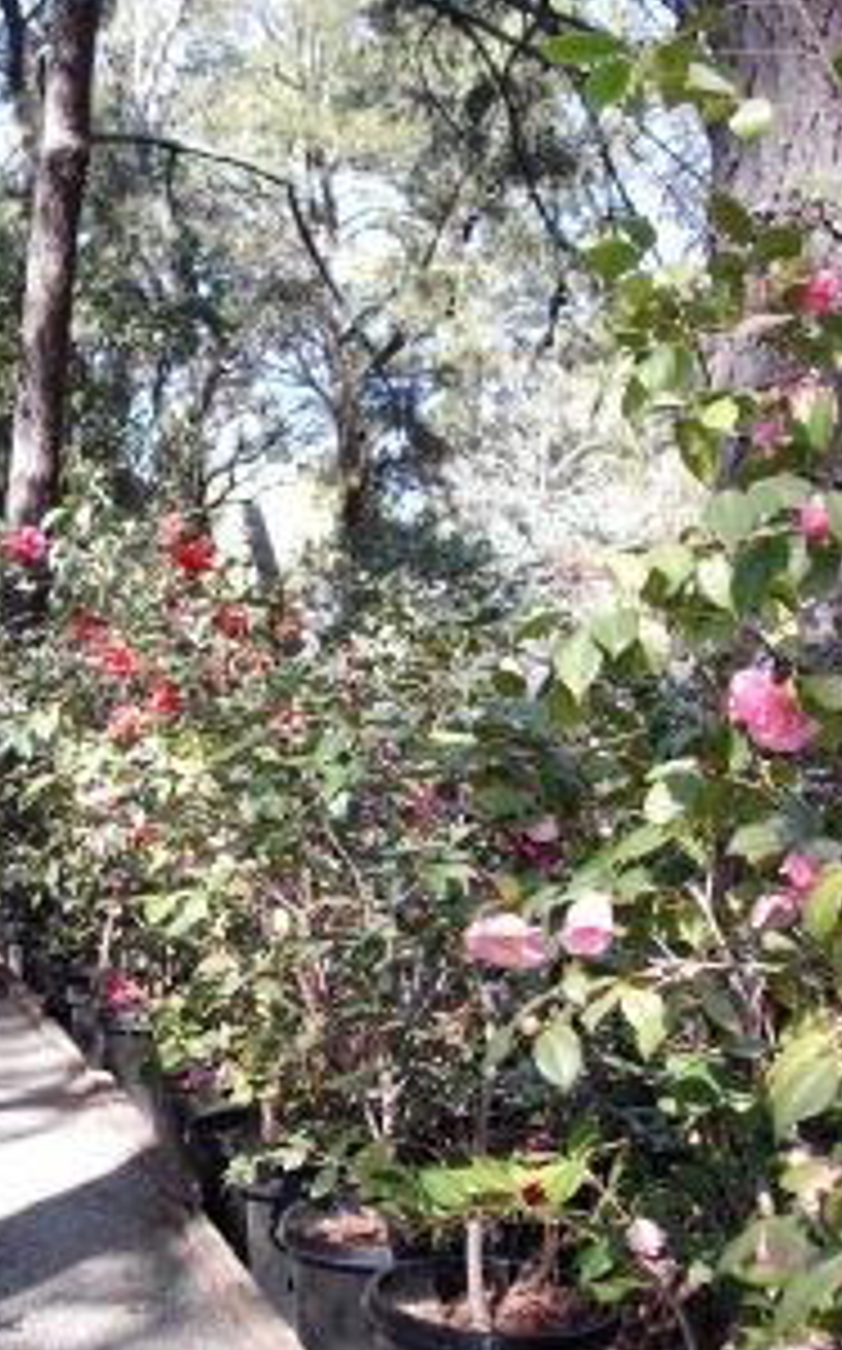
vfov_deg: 35.7
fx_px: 2097
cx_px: 252
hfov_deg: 22.6
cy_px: 747
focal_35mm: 57
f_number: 2.8
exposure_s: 1/125
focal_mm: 6.3
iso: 50
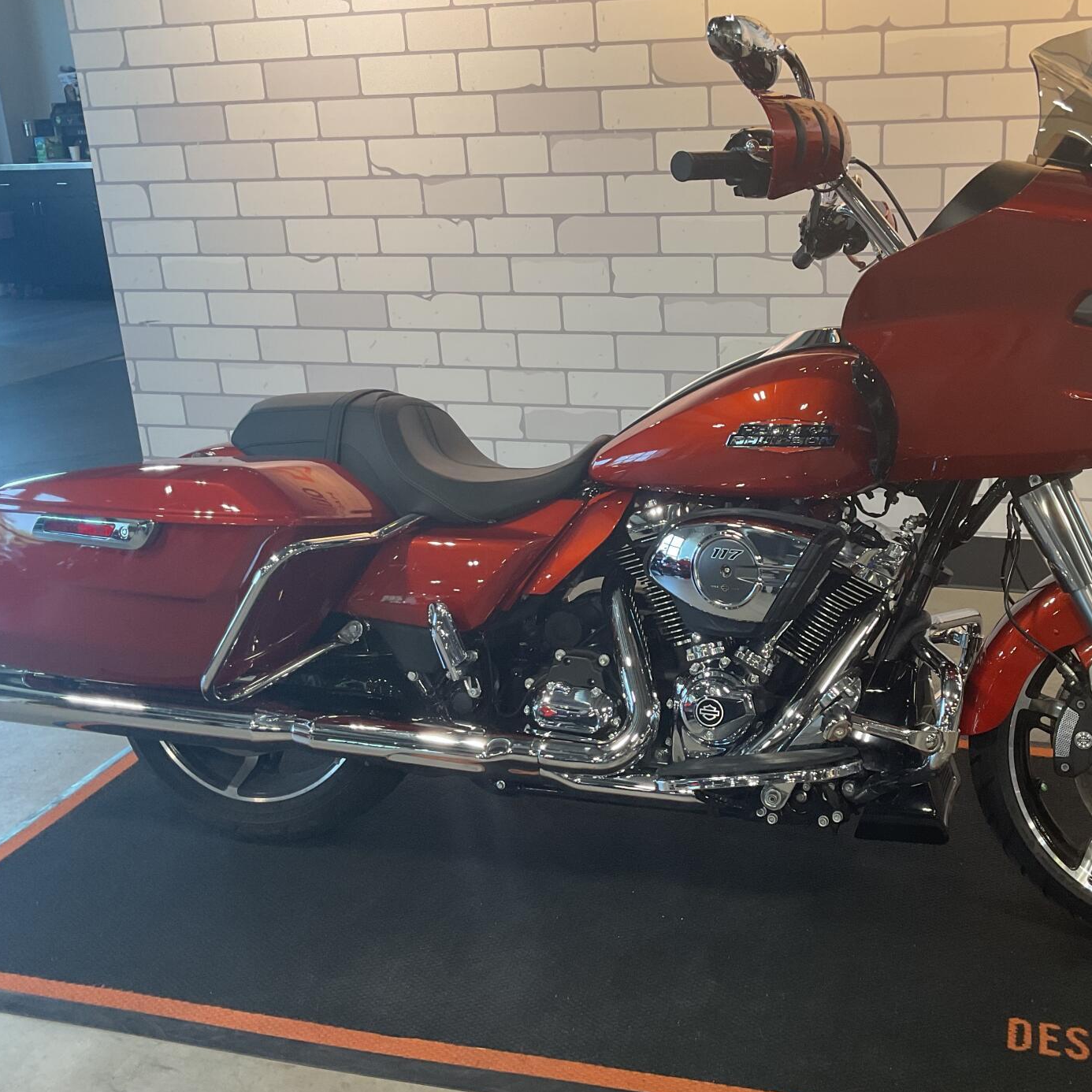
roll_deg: +3.2
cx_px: 720
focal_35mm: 37
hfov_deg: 44.3
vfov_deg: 44.9
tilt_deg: -18.8
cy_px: 540
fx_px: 1321
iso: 50
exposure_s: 1/50
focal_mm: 3
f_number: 1.8
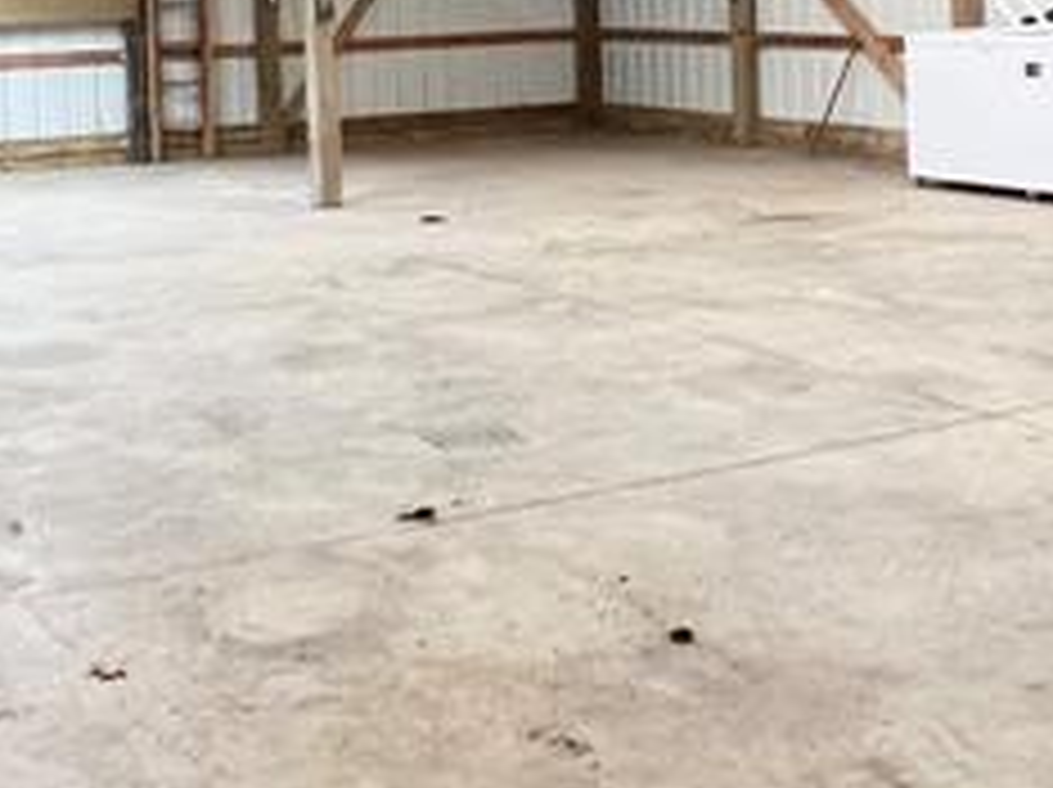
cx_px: 558
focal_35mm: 57
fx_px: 1732
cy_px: 36
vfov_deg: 24.6
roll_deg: +1.4
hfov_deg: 33.8
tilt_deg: -1.3
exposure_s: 1/60
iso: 320
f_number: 1.8
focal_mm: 1.57
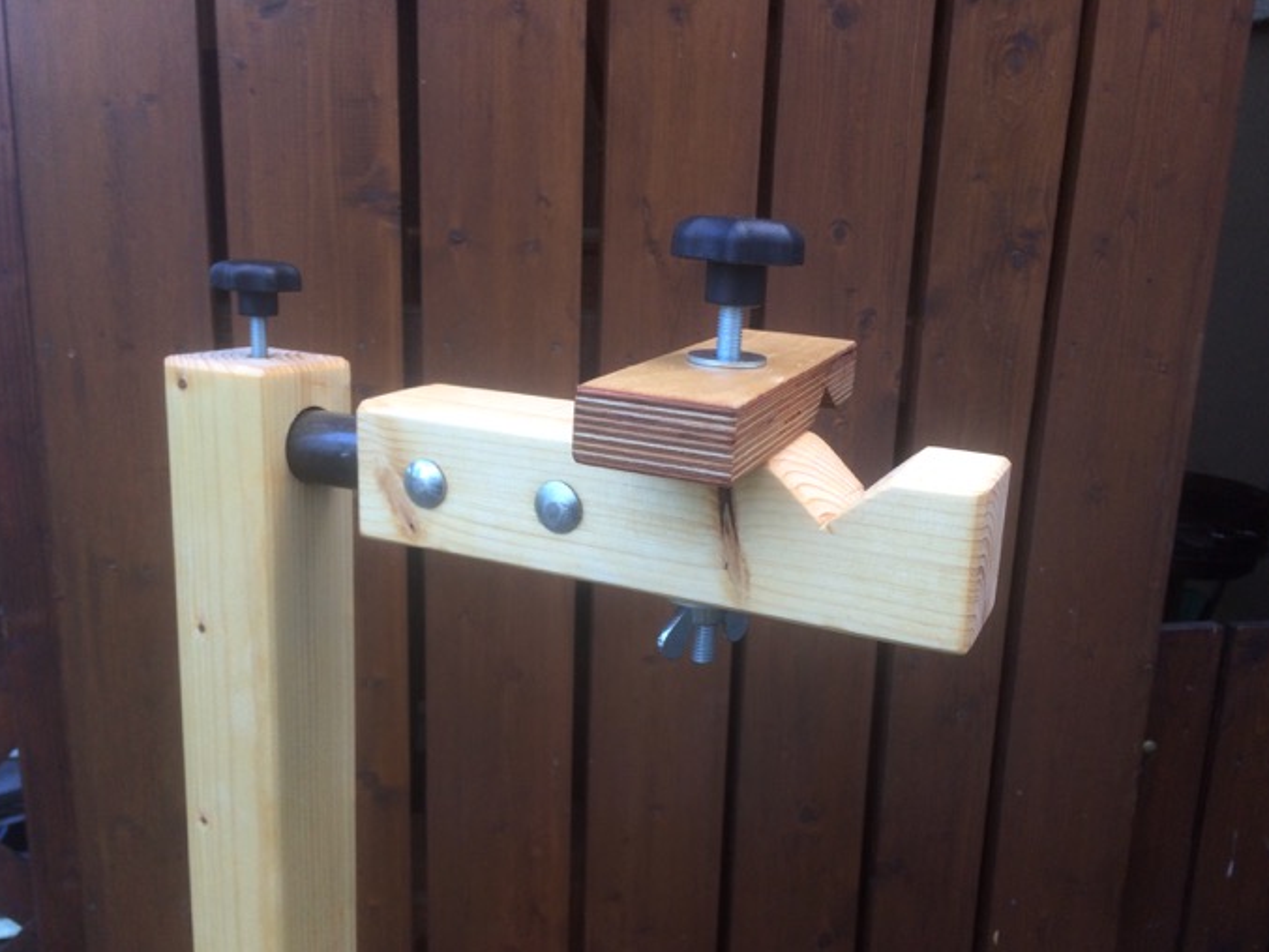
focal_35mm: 30
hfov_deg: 60.0
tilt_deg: -13.4
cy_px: 490
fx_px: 1100
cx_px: 634
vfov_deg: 46.8
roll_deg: -3.2
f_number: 2.2
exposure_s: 1/50
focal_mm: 4.15
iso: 40
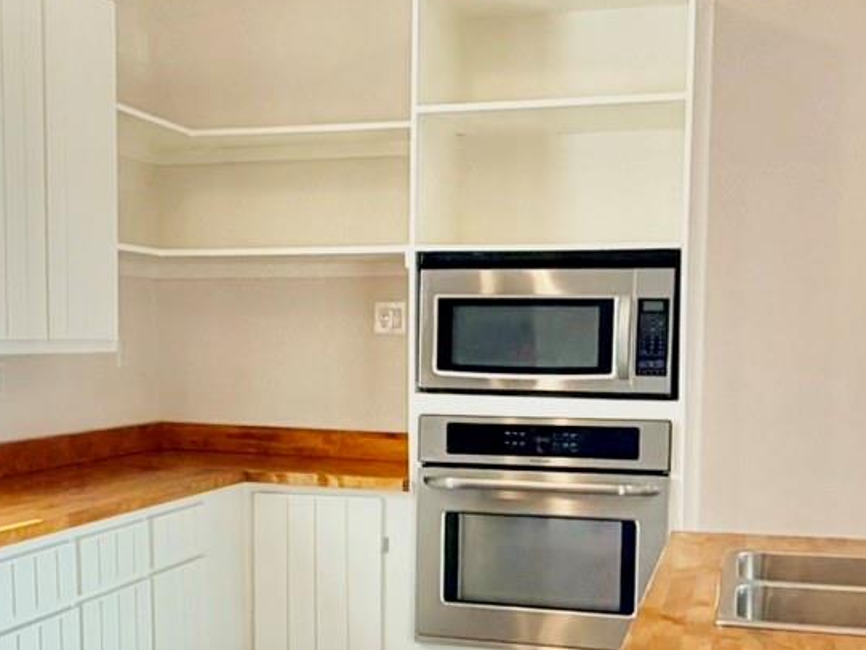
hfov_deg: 35.9
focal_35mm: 53
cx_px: 312
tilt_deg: -4.5
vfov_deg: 27.3
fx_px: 1326
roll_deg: -0.4
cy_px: 443
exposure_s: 1/120
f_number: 2.2
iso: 200
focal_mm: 2.22
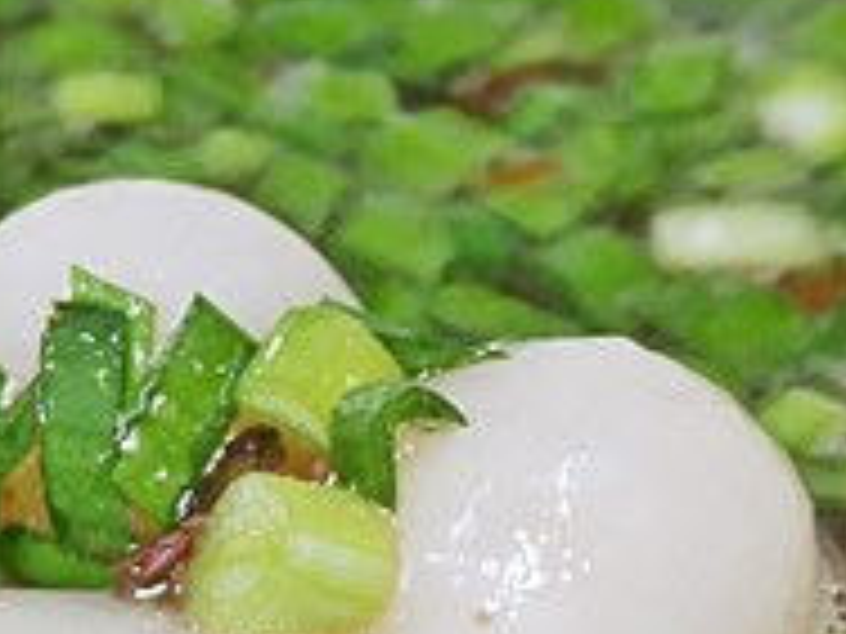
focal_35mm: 202
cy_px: 578
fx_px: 4937
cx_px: -68
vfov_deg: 7.3
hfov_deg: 9.7
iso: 640
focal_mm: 19
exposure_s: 1/60
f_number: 4.3
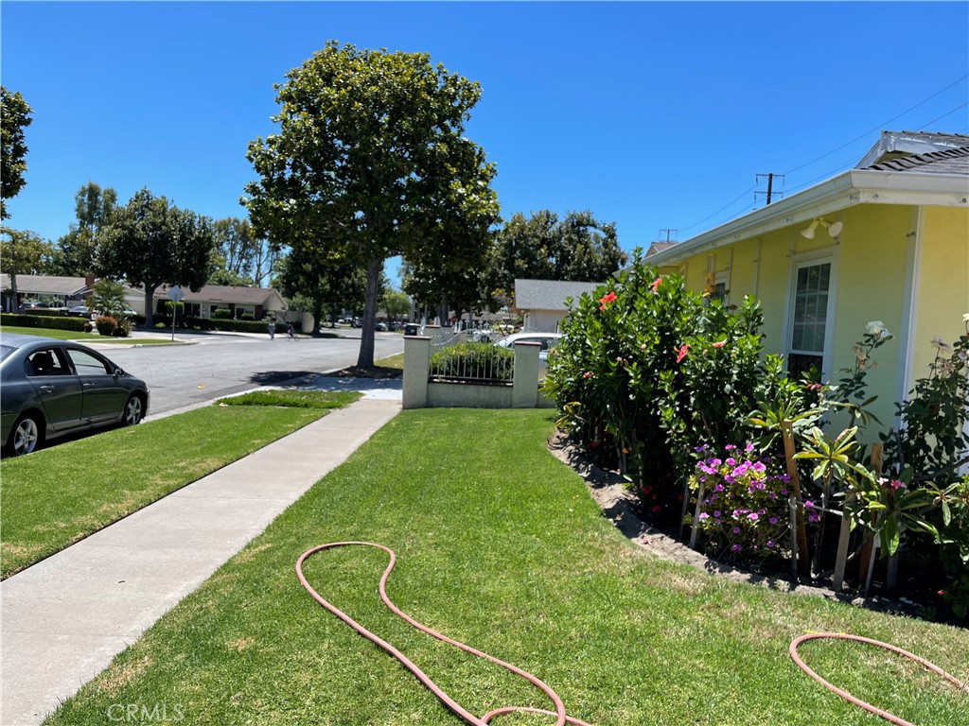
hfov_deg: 67.3
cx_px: 484
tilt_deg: -2.2
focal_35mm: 26
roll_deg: -2.5
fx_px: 728
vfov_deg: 53.1
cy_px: 363
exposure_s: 1/2747
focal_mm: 4.2
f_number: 1.6
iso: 32
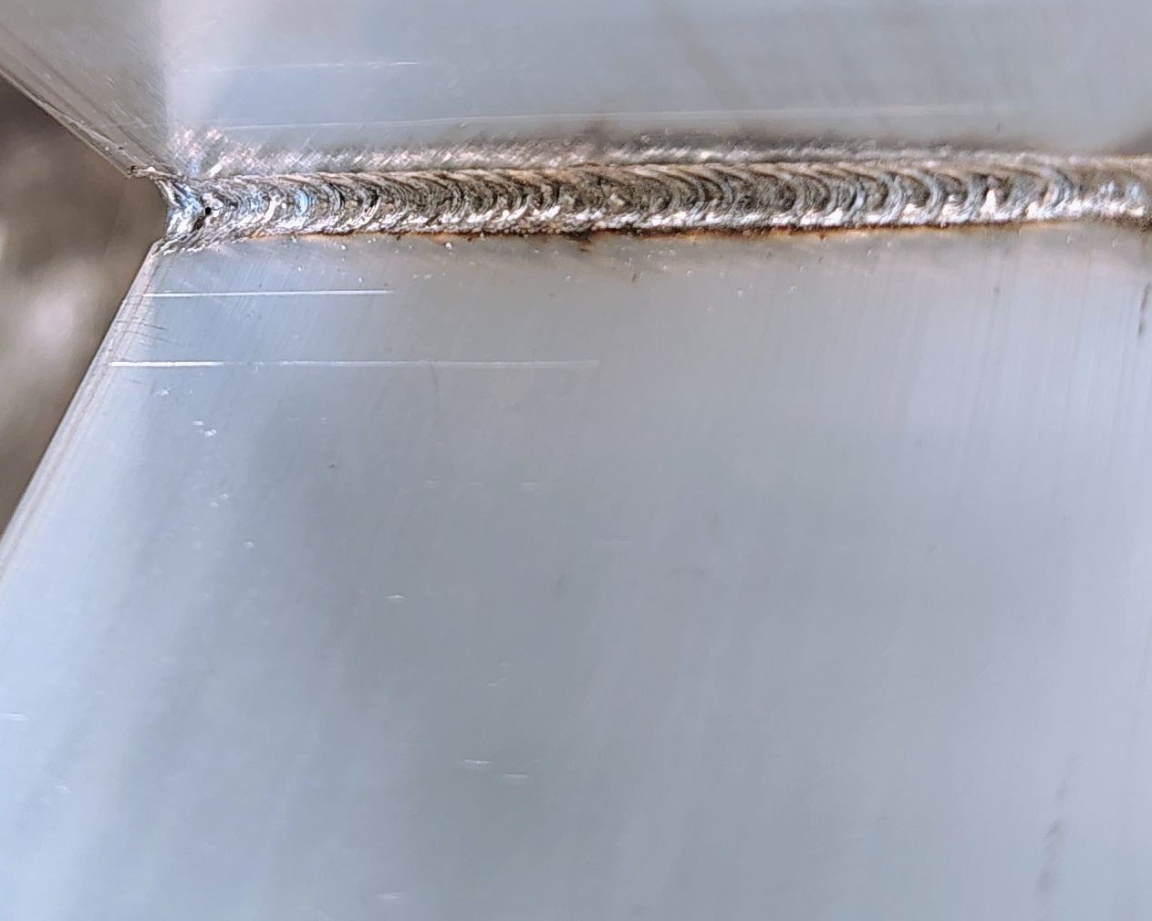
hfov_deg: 25.0
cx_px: 408
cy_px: -42
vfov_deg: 19.5
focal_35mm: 76
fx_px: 2591
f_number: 1.8
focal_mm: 5.56
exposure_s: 1/100
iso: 319
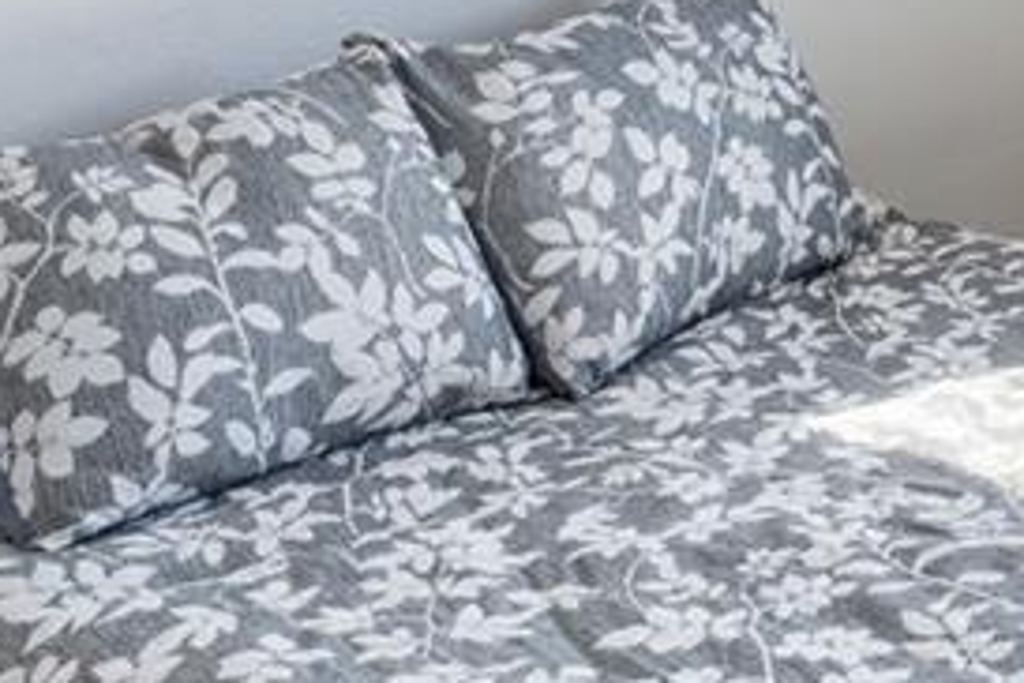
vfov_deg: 14.8
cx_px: 1118
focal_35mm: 87
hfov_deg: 22.2
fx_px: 2466
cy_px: -304
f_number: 9
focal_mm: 14.8
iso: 200
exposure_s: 1/15
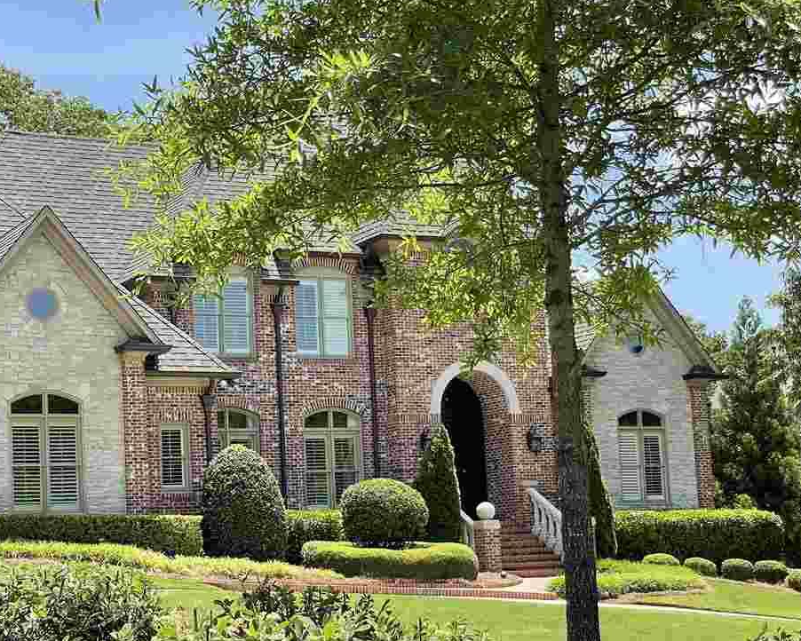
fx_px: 1707
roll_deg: +2.8
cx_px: 274
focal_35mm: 72
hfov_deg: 26.3
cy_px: 380
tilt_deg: +6.7
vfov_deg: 21.2
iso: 25
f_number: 2
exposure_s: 1/623
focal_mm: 6
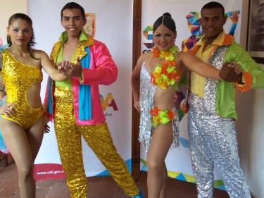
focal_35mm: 43
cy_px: 106
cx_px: 125
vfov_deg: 33.6
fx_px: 328
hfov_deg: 43.8
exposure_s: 1/60
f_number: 3.1
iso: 100
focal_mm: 6.5
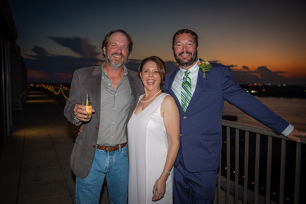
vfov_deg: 41.1
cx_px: 153
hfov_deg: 58.7
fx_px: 272
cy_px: 102
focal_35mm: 32
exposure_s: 1/160
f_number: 4
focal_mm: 32
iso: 1000
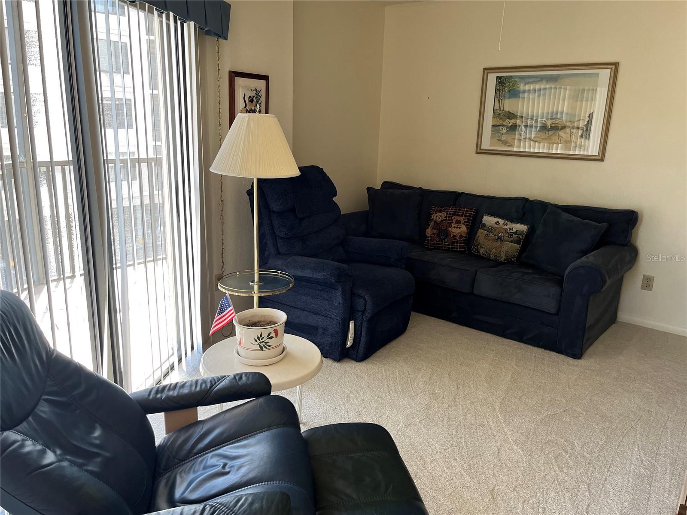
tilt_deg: -14.5
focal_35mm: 26
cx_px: 344
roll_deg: -1.5
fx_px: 516
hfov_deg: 67.3
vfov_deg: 53.1
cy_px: 258
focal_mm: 5.1
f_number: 1.6
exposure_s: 1/120
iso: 125
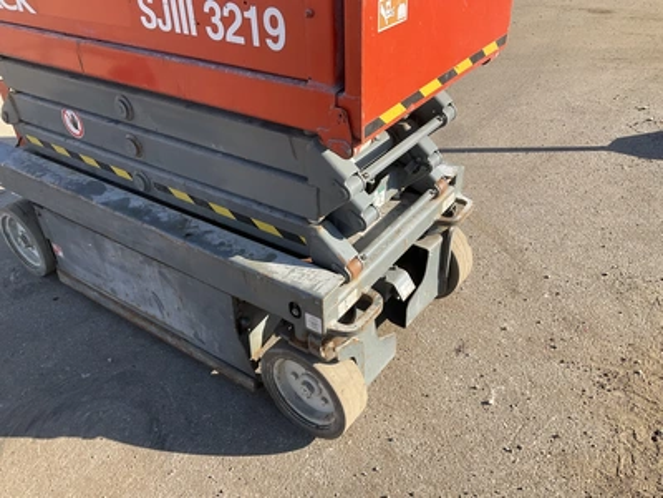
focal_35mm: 29
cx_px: 332
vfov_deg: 48.2
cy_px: 249
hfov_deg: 61.7
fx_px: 555
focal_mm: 3
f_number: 1.8
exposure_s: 1/929
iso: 25
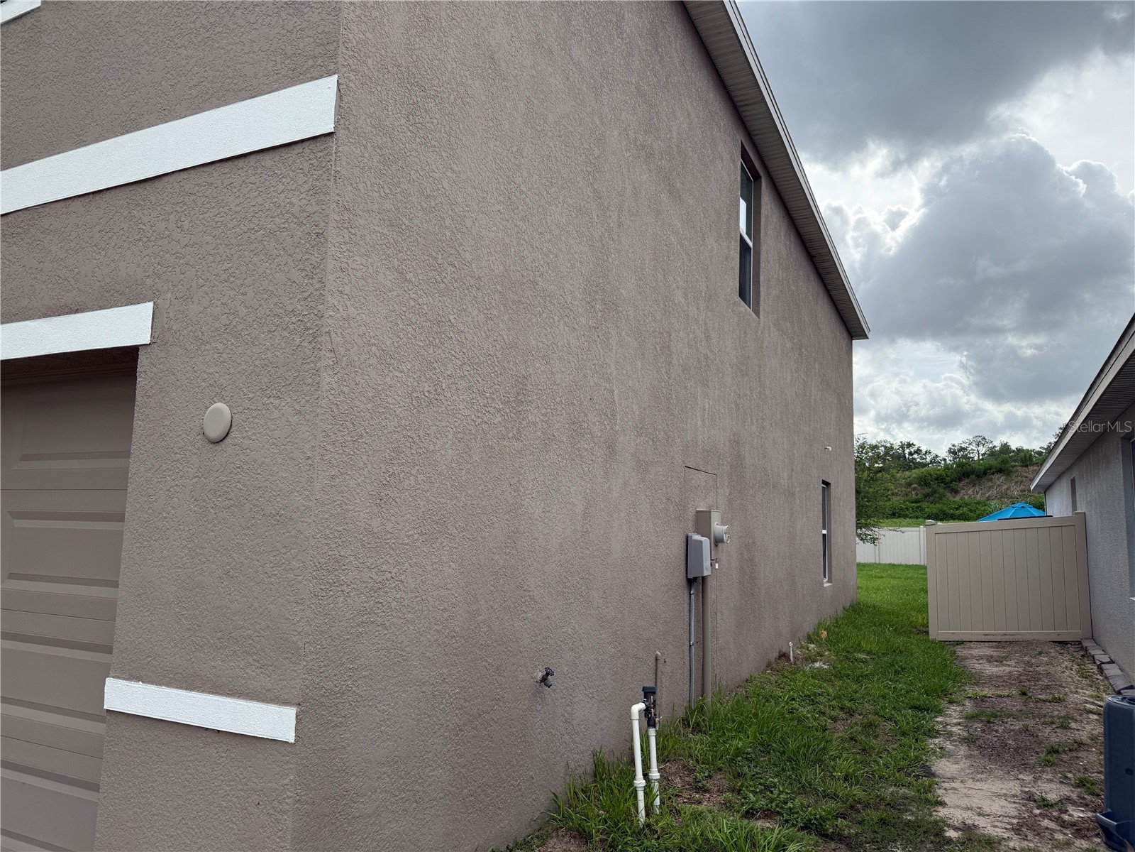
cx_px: 568
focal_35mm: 24
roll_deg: -1.3
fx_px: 787
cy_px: 426
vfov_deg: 56.8
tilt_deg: +9.7
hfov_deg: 71.6
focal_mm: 6.76
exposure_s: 1/3279
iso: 100
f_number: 1.78
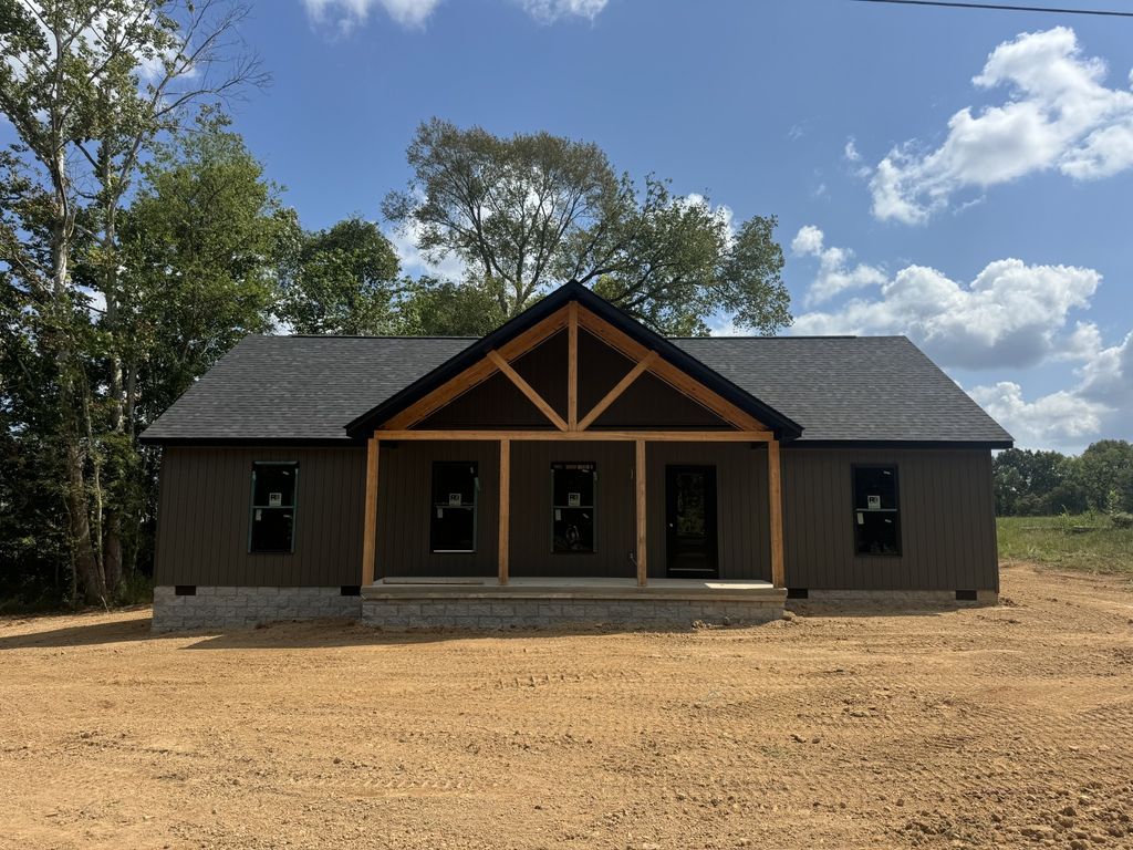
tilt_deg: +7.5
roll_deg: -0.1
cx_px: 566
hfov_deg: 71.6
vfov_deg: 56.8
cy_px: 425
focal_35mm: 24
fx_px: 786
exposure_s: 1/5348
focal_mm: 6.76
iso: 80
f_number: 1.78
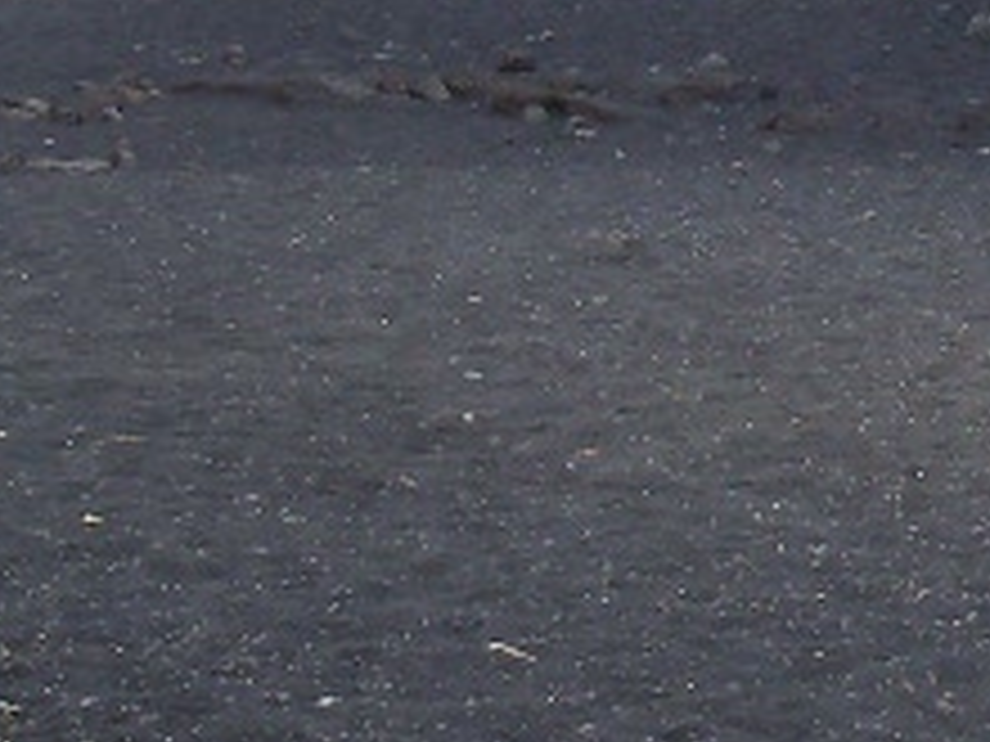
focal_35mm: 326
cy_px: -175
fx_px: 9323
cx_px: 1724
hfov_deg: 6.0
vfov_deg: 4.5
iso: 80
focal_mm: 12.3
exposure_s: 1/400
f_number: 4.1
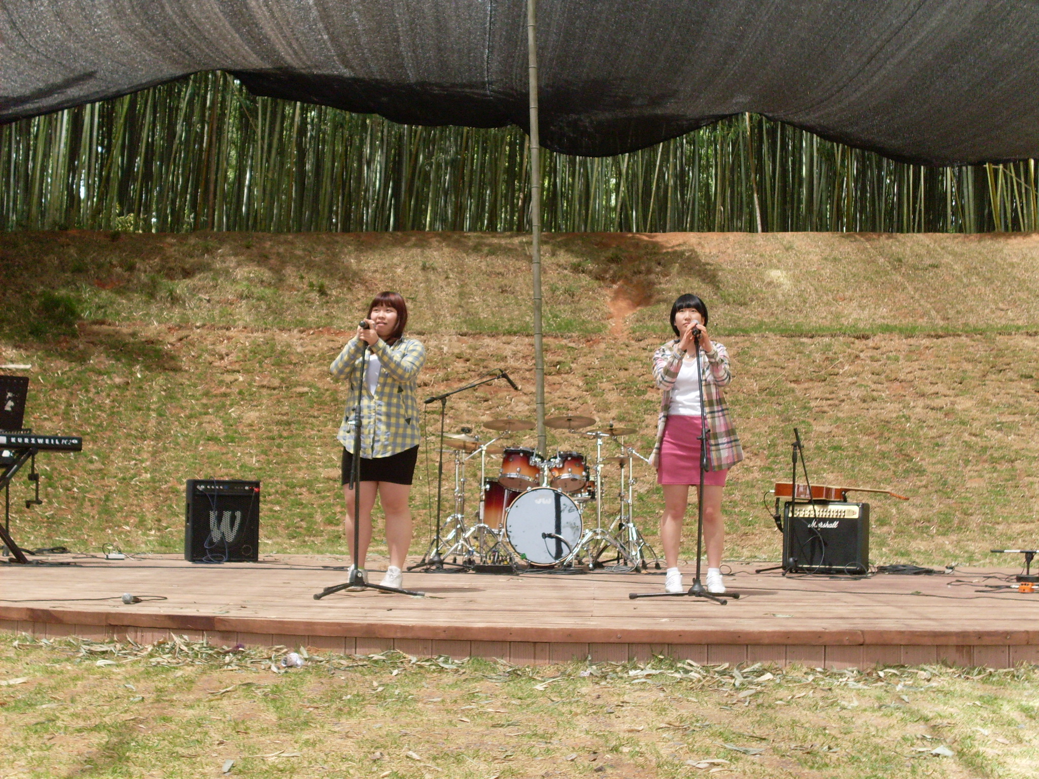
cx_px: 520
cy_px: 390
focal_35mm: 60
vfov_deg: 24.4
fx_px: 1801
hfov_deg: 32.2
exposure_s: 1/90
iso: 100
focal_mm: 9.9
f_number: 3.4
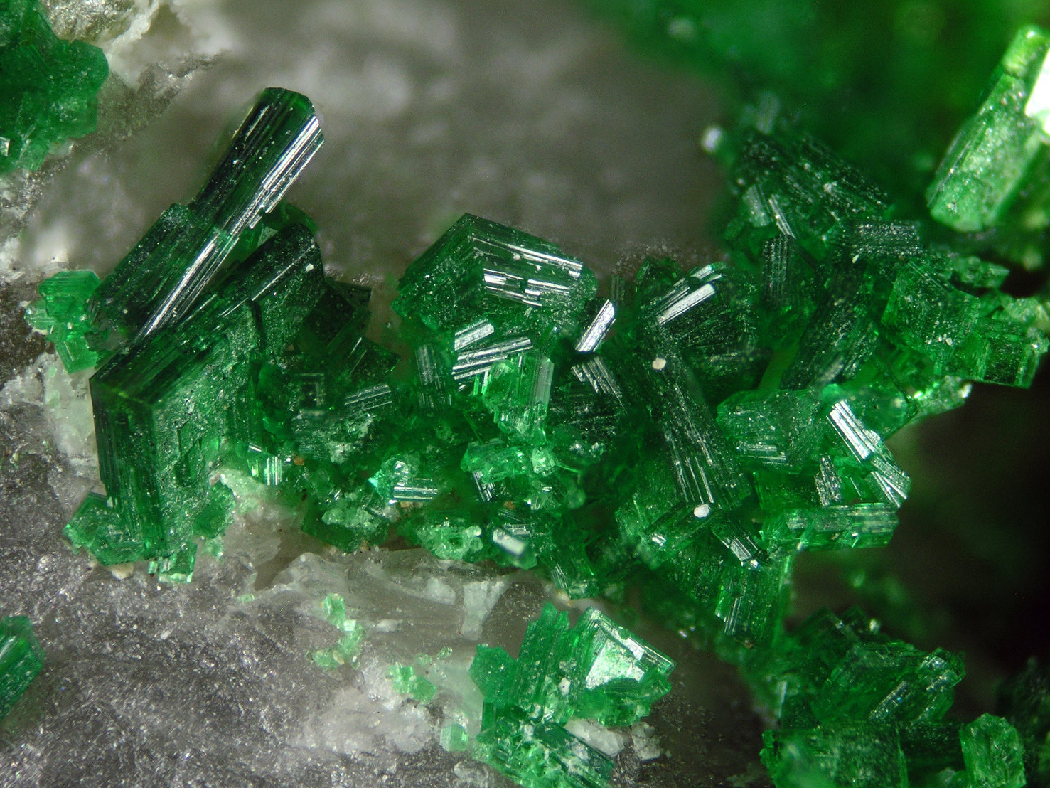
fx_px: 1577
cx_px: 515
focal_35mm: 52
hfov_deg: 36.8
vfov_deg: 28.0
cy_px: 363
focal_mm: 12.3
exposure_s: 1/2
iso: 100
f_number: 3.5
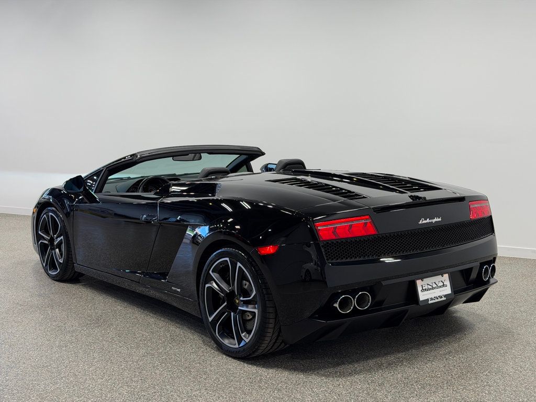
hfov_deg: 39.7
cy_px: 201
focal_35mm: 48
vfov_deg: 30.3
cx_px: 268
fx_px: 743
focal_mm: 6.76
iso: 64
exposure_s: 1/249
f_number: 1.78
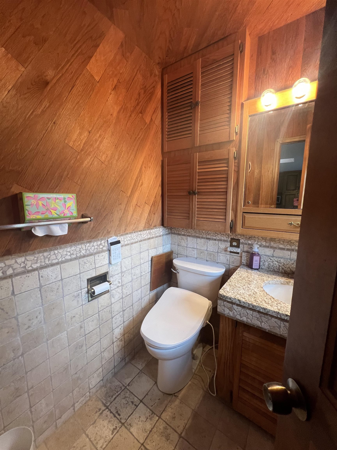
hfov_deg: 89.9
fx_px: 169
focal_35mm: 13
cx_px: 168
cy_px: 225
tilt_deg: -8.4
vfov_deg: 106.2
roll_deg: -0.9
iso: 200
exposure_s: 1/60
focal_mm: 1.57
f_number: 1.8
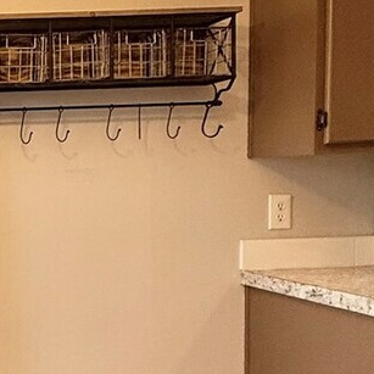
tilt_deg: -3.8
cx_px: -184
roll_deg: +2.1
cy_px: 234
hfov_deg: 23.7
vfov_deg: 29.4
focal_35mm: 58
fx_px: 709
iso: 200
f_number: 2.2
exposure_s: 1/120
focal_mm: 2.22
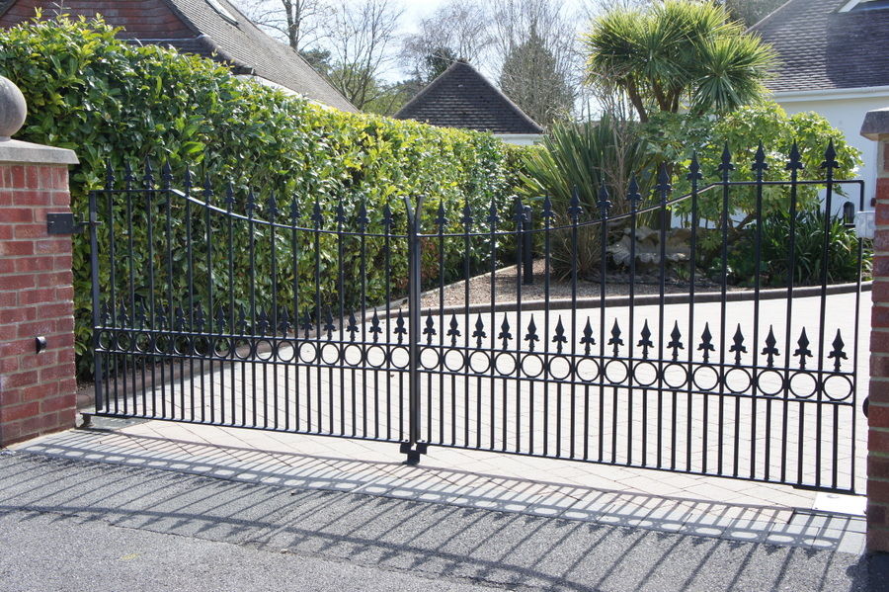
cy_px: 296
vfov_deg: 30.8
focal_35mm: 44
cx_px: 444
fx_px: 1074
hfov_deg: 45.0
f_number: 8
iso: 200
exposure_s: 1/160
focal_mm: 29
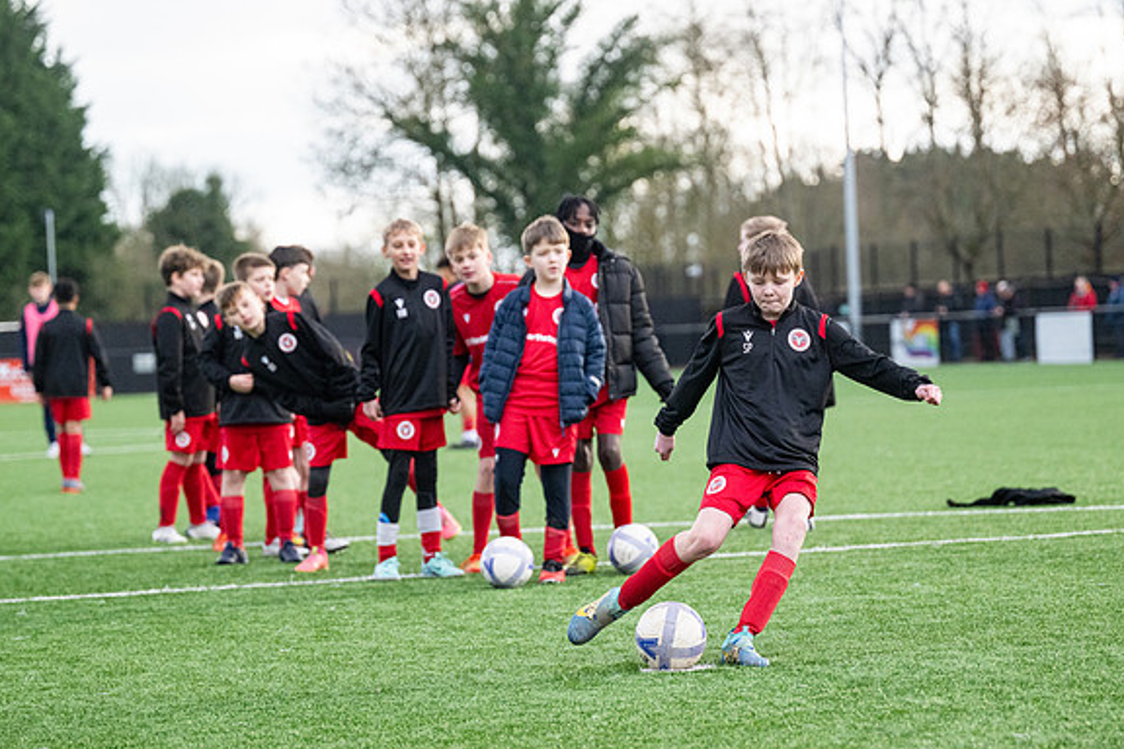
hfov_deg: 15.1
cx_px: 562
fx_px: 4246
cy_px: 375
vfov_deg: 10.1
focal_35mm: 136
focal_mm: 135
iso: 2000
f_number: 4
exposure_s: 1/2500
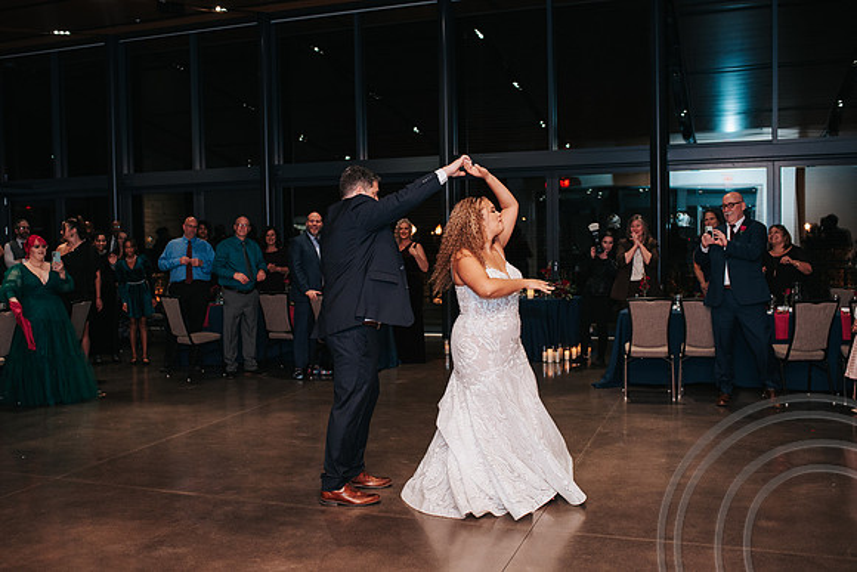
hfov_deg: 51.9
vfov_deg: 36.0
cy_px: 286
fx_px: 881
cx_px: 404
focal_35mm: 37
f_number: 2.8
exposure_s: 1/200
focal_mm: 35
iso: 1000
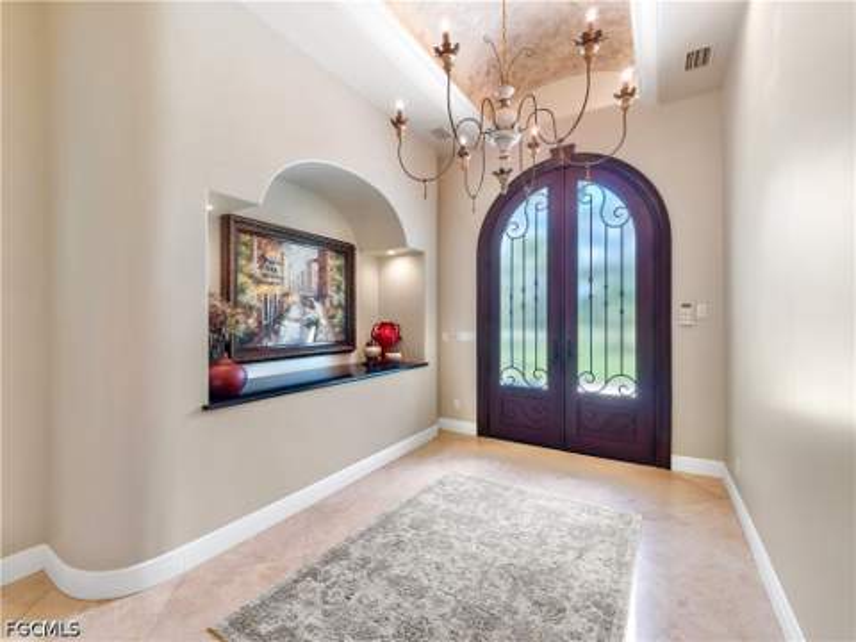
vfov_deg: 85.7
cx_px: 428
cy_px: 321
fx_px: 346
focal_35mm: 14
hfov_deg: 102.1
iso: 200
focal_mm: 7
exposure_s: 1/13
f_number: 7.1
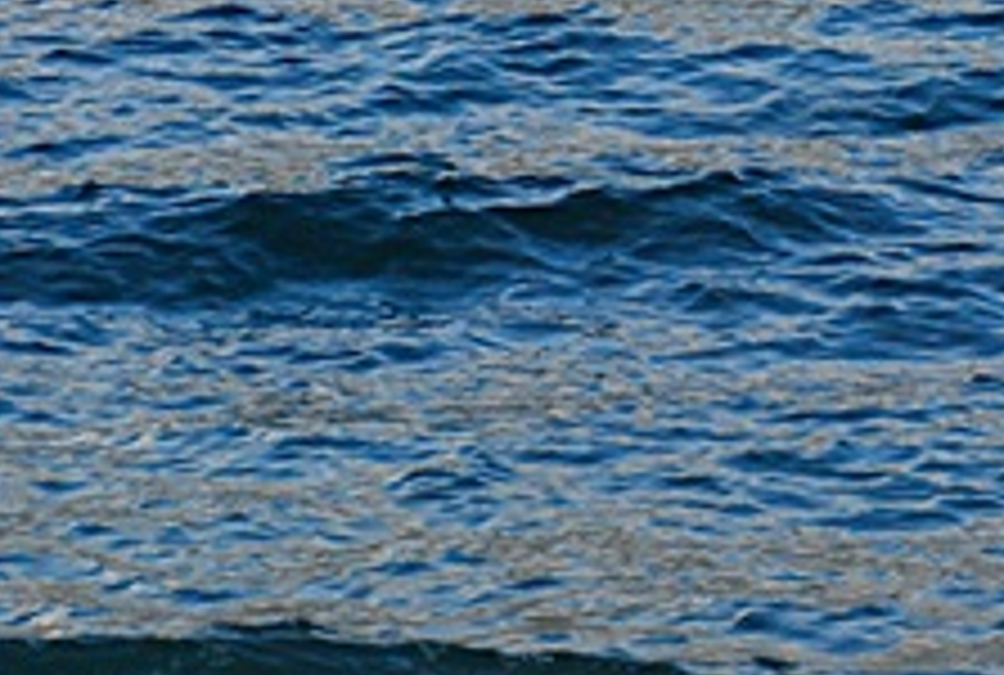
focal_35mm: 376
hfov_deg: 5.5
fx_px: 10514
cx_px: 1058
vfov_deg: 3.7
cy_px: -68
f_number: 6.3
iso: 400
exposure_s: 1/800
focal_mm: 70
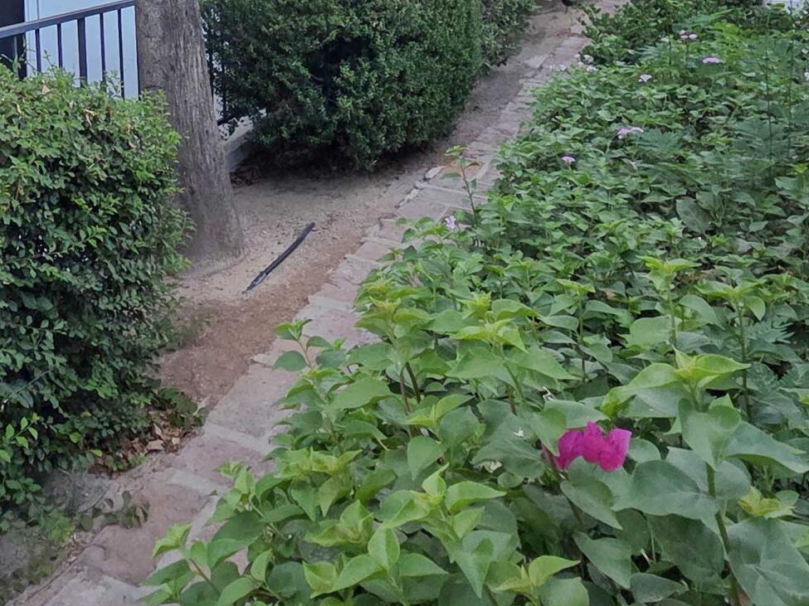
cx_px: 208
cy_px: -61
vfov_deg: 31.8
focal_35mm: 40
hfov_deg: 45.3
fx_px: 935
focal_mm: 2.2
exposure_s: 1/215
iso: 50
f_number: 2.2
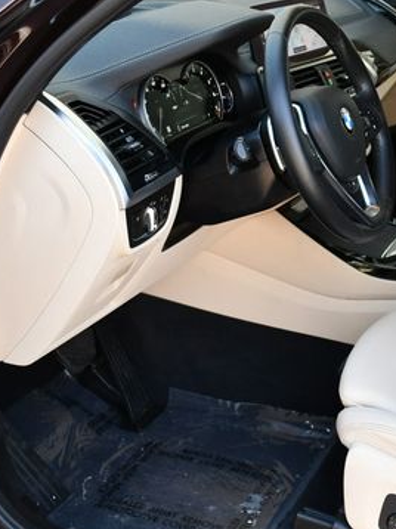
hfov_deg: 22.8
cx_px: 380
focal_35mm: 62
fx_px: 947
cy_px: 290
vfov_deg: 31.2
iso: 450
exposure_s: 1/250
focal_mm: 18
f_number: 3.5
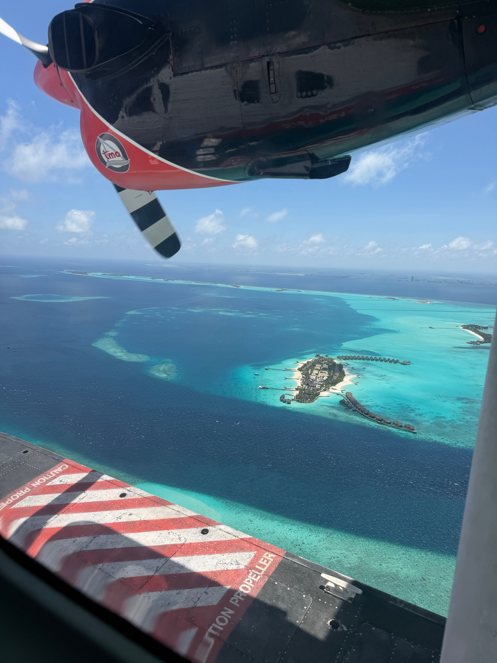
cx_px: 248
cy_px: 332
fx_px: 459
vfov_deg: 71.6
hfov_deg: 56.8
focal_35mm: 24
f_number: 1.78
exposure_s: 1/6711
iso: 80
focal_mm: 6.76
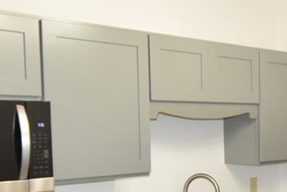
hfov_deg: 32.0
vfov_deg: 21.5
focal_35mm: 62
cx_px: 200
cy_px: 167
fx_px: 494
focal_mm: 10
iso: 800
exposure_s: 1/80
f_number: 4.5
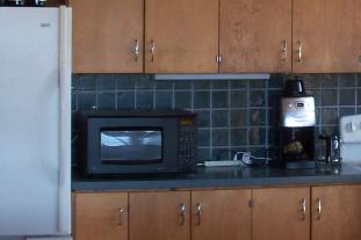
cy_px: 38
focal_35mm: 137
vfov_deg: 10.0
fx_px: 1373
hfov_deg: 14.6
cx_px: 399
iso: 80
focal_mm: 7.2
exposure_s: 1/40
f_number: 3.1
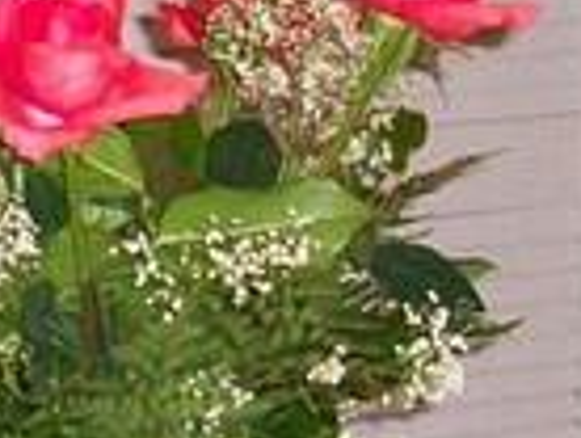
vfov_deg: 5.4
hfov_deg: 7.2
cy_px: -160
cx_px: 131
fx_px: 4607
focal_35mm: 274
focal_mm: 6.2
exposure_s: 1/45
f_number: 2.8
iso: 160
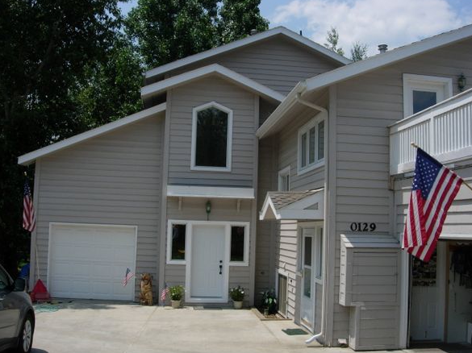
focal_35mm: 39
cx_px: 240
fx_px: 531
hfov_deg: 47.9
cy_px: 177
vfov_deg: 36.8
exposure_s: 1/1085
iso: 64
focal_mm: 7.8
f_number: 4.8
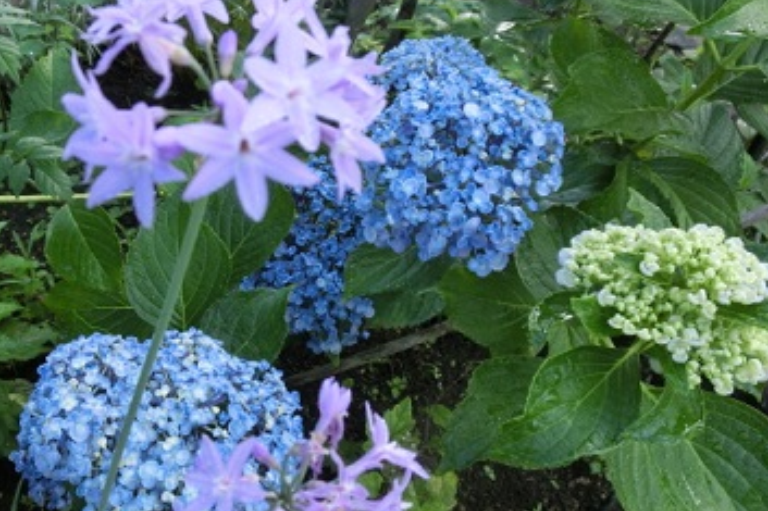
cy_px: 252
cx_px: 289
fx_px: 704
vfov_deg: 39.9
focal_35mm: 33
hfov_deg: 56.6
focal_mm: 4.4
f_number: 3.3
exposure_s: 1/125
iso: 160
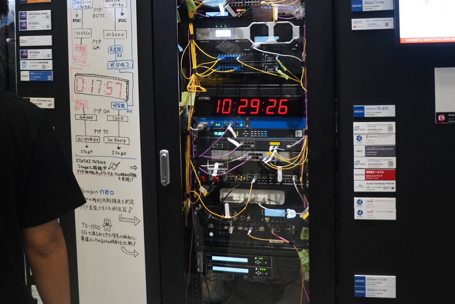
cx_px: 230
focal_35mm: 41
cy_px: 36
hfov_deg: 47.4
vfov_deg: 31.3
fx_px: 518
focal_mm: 18
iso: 800
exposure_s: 1/30
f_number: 3.5
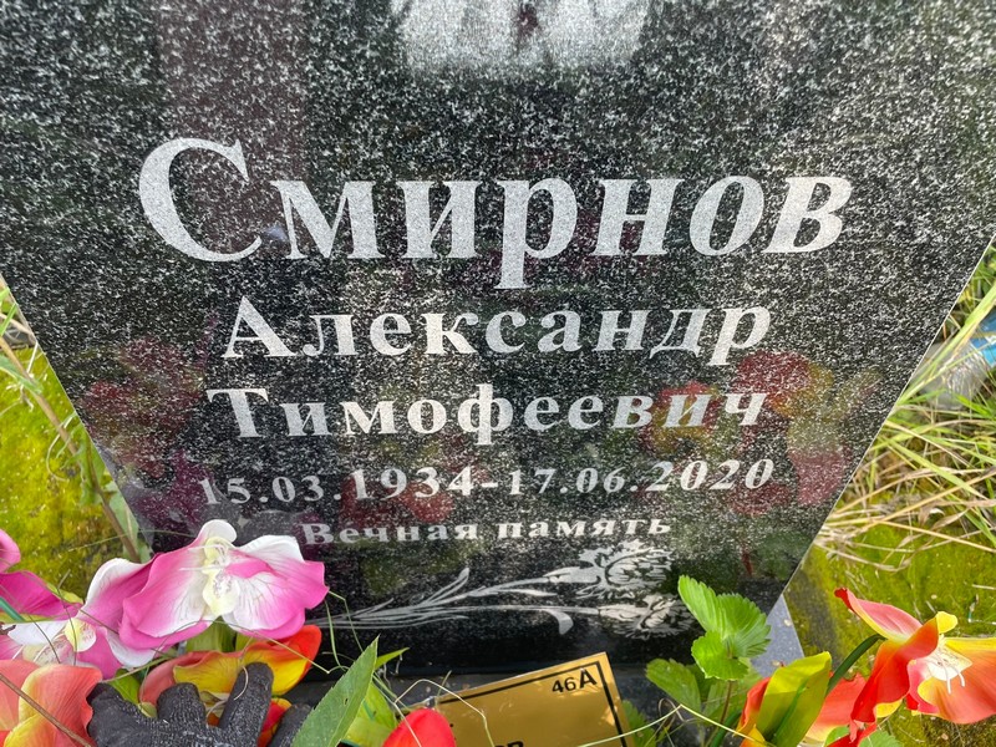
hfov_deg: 67.3
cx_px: 498
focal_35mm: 26
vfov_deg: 53.1
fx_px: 748
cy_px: 374
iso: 32
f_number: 1.6
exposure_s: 1/266
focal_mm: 4.2
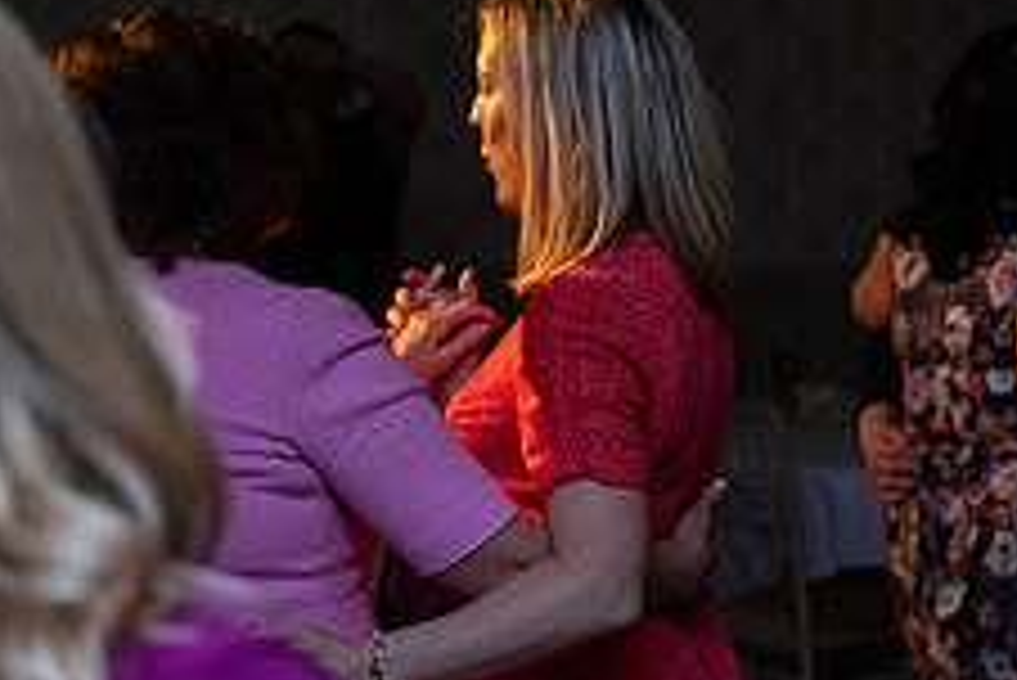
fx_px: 3477
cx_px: 1282
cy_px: 511
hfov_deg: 15.9
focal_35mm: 123
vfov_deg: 11.1
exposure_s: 1/160
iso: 1000
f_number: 3.5
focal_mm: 48
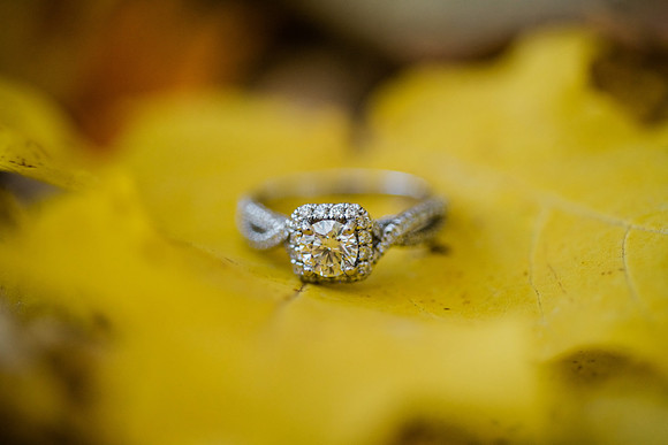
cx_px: 334
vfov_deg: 22.6
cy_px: 222
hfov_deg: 33.4
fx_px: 1114
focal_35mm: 60
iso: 500
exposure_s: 1/200
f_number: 4
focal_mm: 60
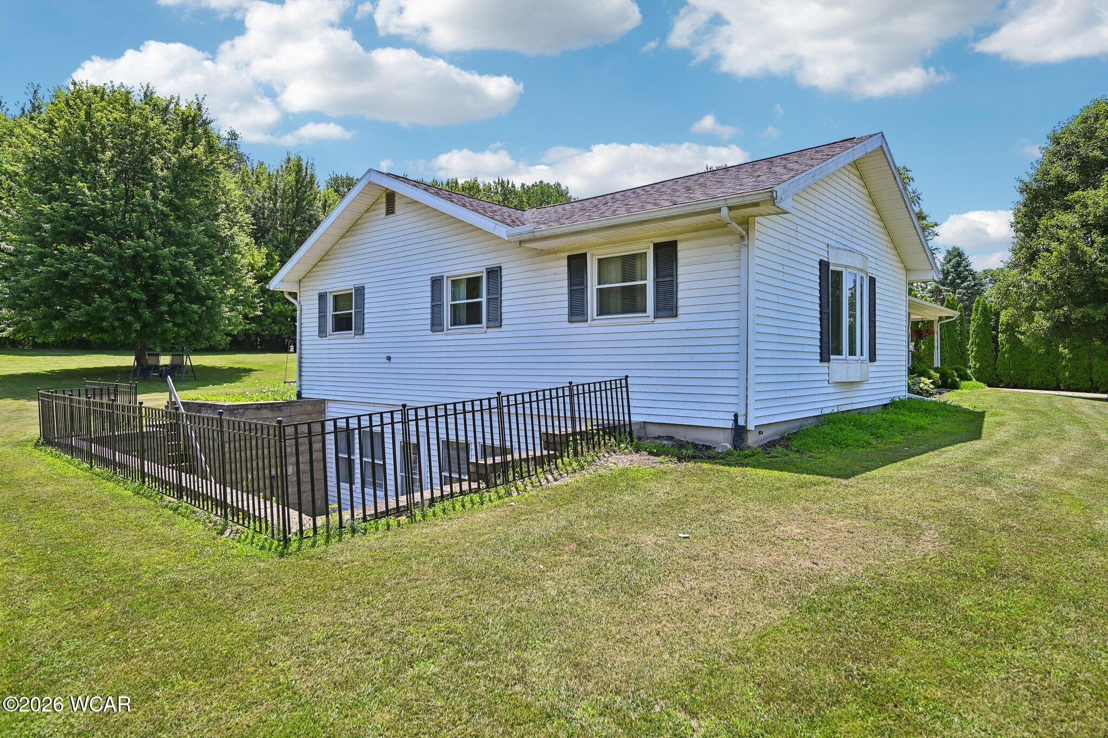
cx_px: 554
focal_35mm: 20
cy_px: 369
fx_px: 615
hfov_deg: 84.0
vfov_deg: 61.9
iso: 400
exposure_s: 1/1500
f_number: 4
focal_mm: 20
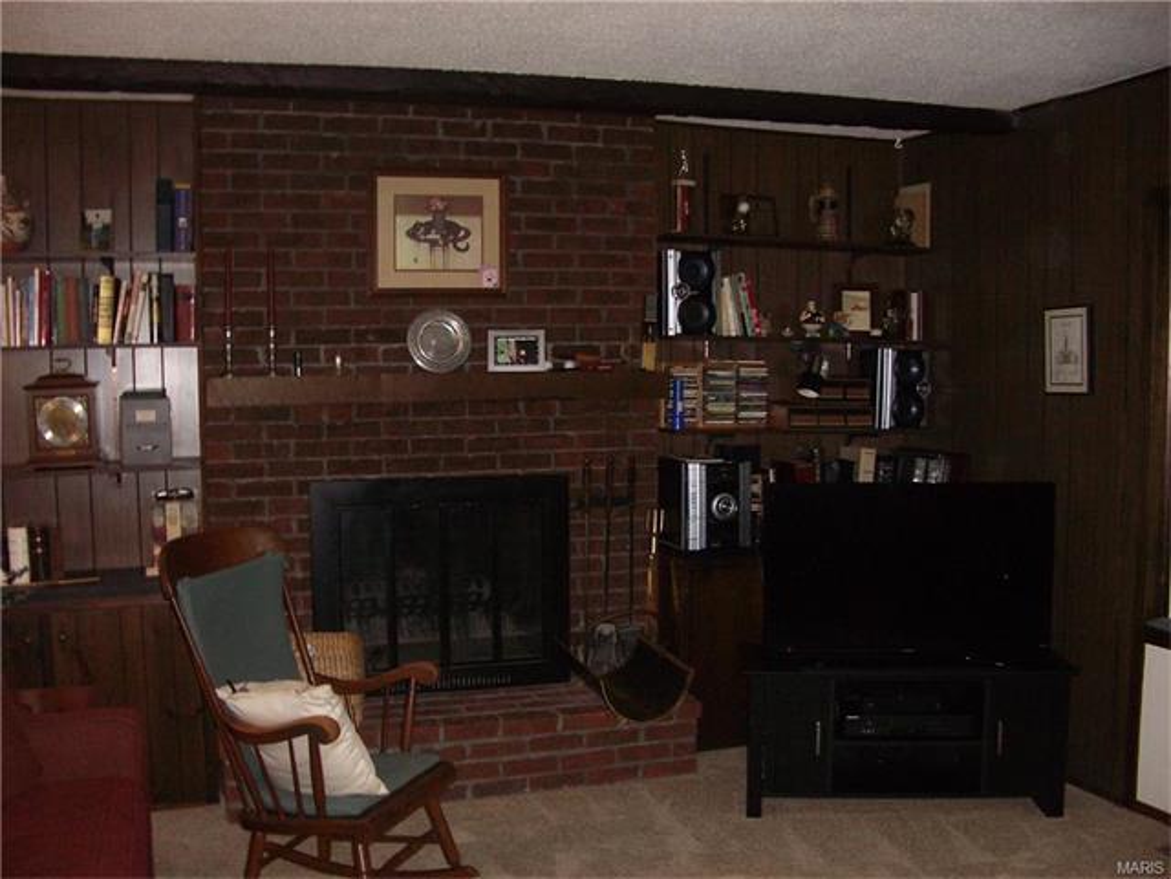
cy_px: 440
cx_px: 586
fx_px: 1184
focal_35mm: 35
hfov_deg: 52.6
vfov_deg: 40.7
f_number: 2.6
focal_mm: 5.8
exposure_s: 1/60
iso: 200
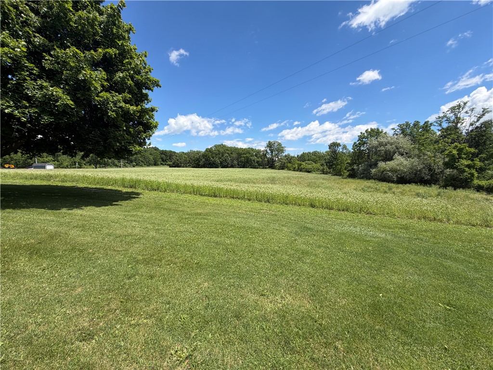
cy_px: 185
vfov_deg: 85.7
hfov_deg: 102.1
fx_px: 199
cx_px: 246
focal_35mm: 14
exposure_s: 1/770
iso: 25
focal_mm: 2.22
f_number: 2.2
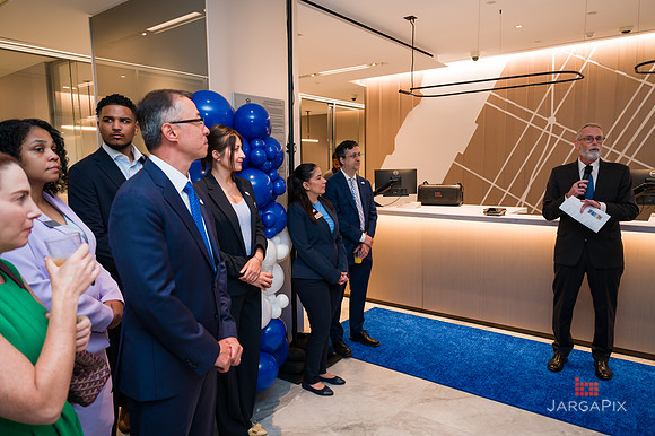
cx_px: 328
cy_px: 218
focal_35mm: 24
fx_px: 445
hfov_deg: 72.7
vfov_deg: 52.2
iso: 640
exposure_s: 1/200
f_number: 3.5
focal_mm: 24
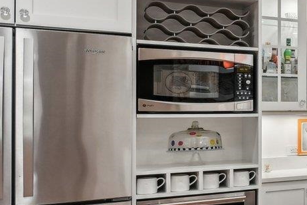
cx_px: 560
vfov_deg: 21.9
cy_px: 105
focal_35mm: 62
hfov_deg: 21.1
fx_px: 529
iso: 400
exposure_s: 1/20
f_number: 8
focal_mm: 14
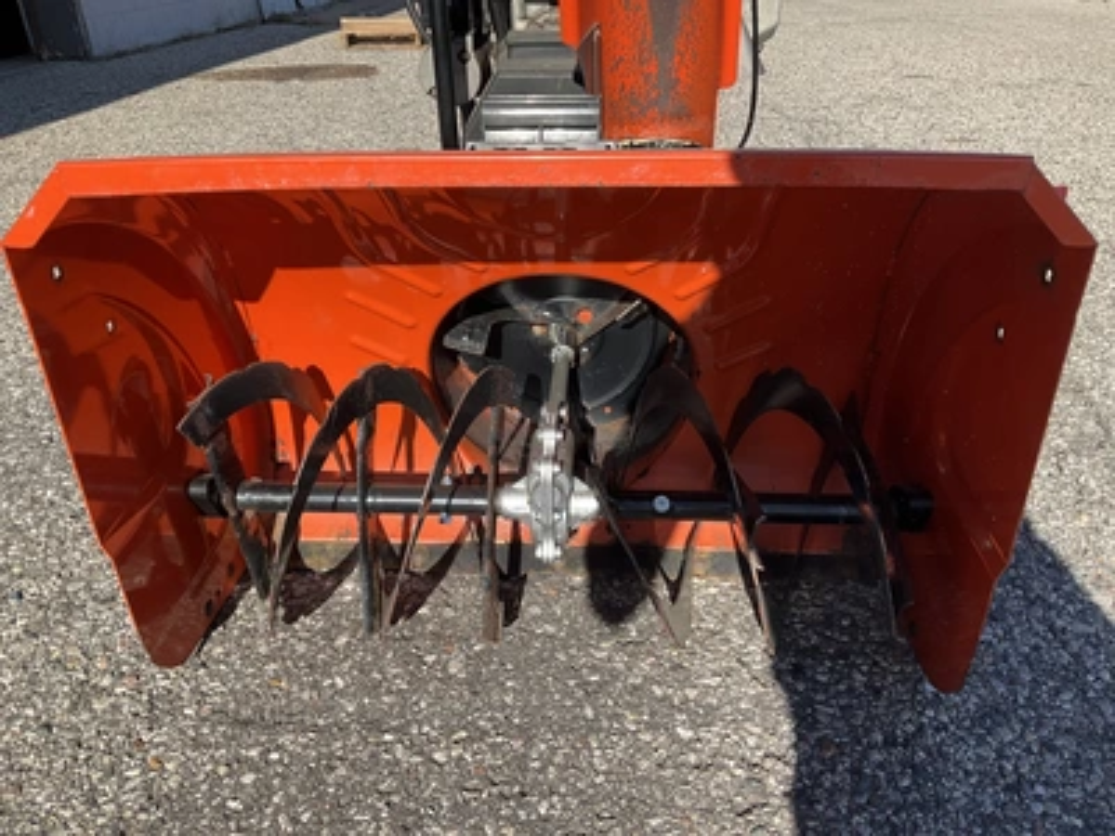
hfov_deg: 61.7
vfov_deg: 48.2
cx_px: 558
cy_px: 418
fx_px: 934
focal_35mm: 29
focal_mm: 3
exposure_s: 1/1035
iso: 25
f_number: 1.8
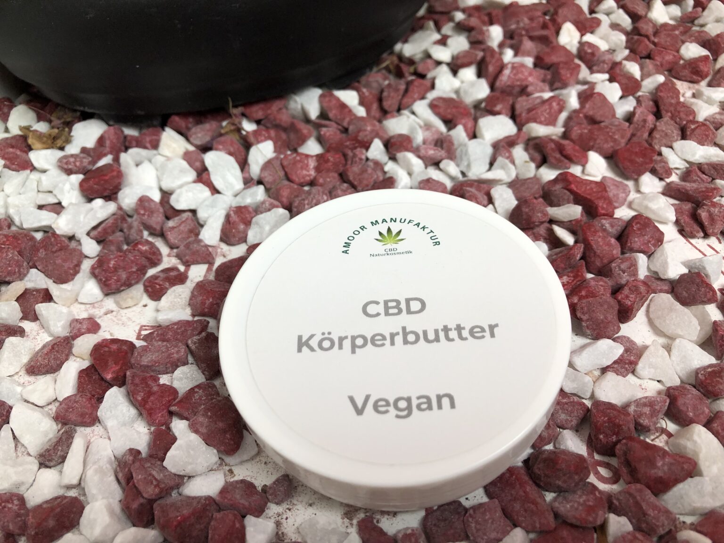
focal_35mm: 28
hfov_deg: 63.4
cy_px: 272
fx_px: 586
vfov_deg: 49.7
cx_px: 362
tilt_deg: -50.7
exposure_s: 1/33
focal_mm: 3.99
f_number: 1.8
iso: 32
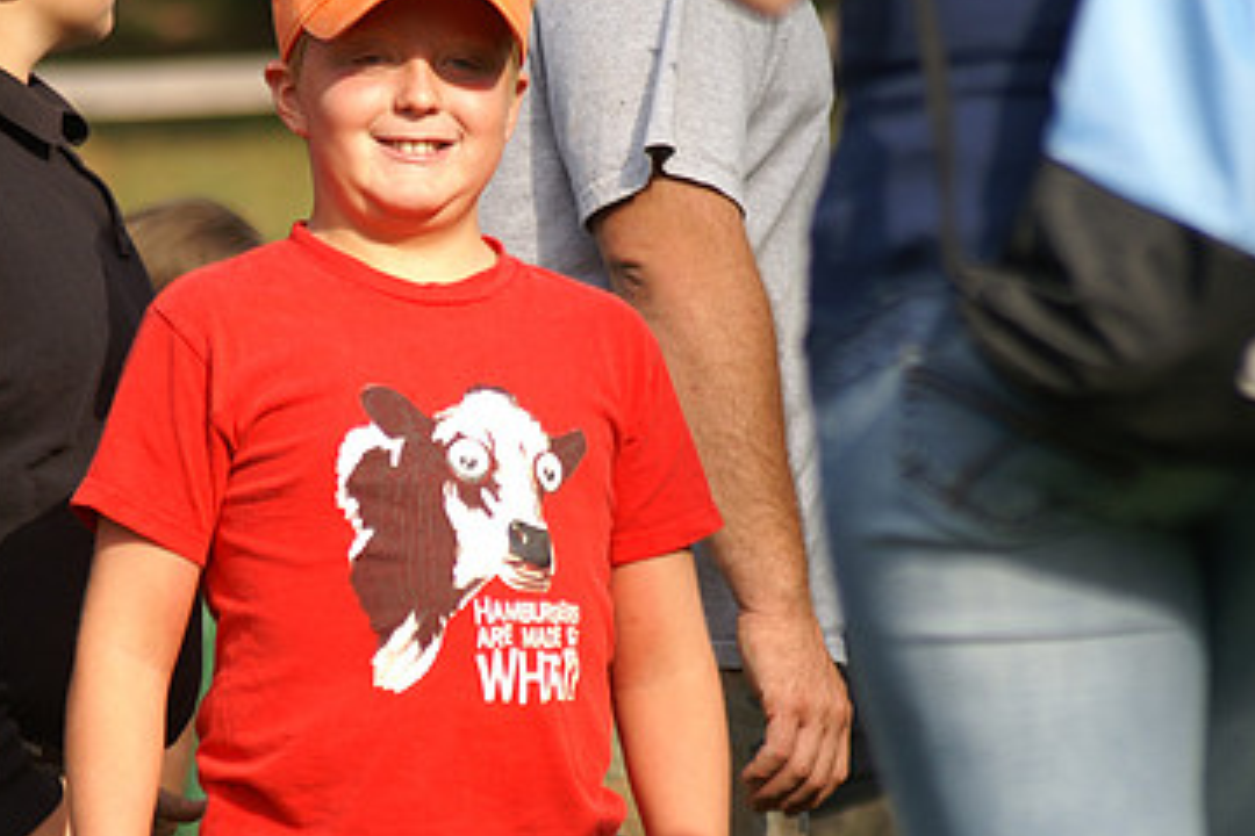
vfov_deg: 3.8
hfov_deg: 5.7
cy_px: 397
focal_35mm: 362
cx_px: 404
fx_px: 12619
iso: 100
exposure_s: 1/500
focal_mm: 150
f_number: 4.5
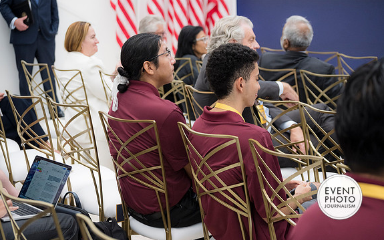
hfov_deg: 28.6
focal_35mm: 72
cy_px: 112
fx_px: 753
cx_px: 191
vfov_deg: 18.1
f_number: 4.5
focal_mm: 70
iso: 1100
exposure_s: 1/500
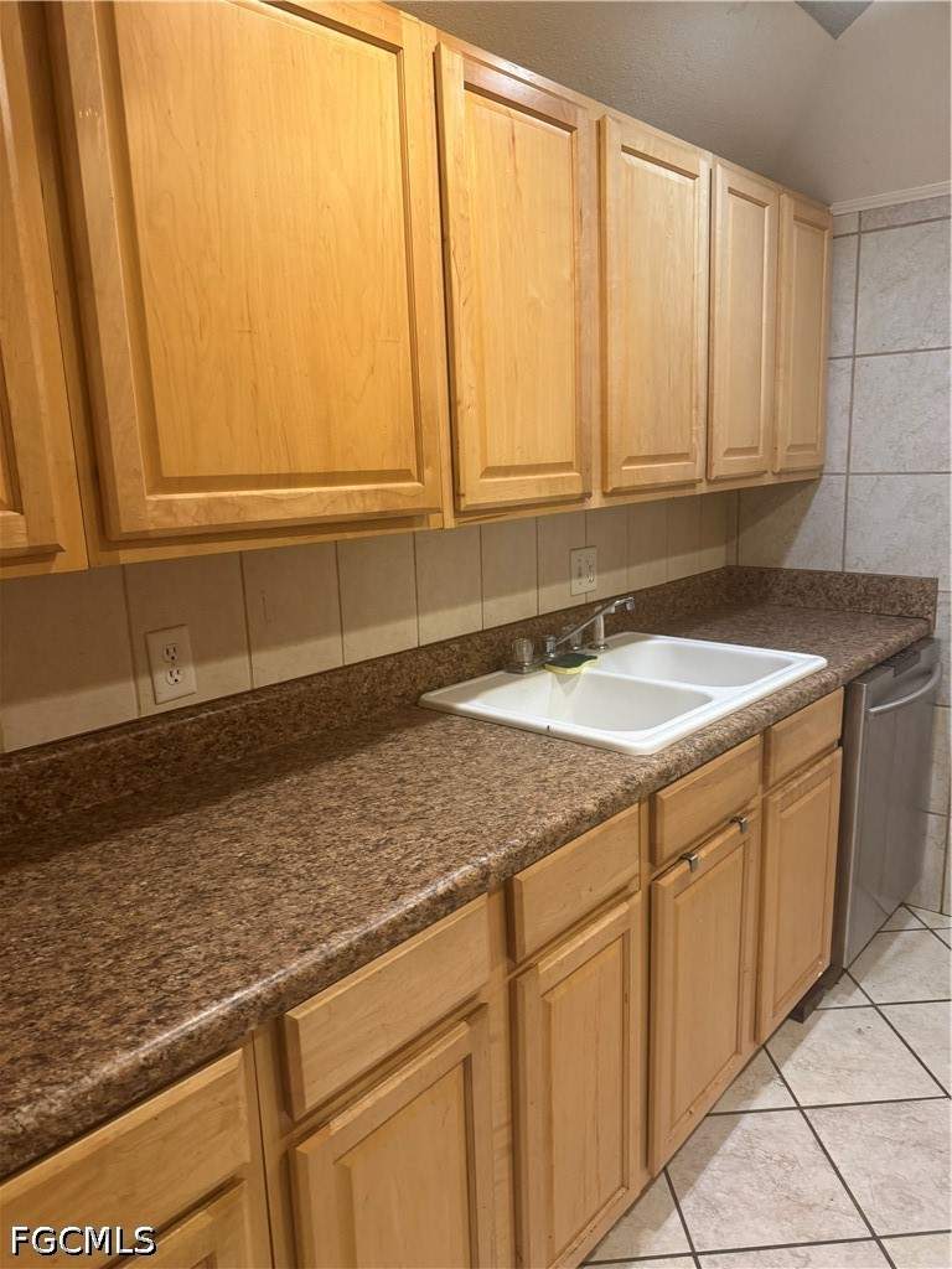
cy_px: 634
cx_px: 476
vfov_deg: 71.6
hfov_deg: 56.8
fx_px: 880
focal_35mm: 24
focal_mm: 6.76
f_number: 1.78
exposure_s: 1/60
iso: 250
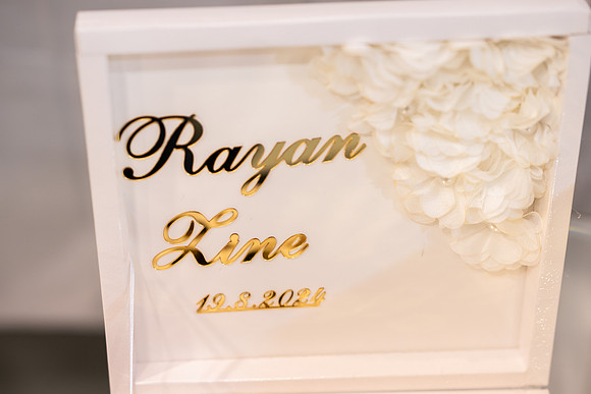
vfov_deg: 16.1
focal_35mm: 85
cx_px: 296
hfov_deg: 23.9
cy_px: 197
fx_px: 1396
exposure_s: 1/200
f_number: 2.5
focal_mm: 85
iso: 640
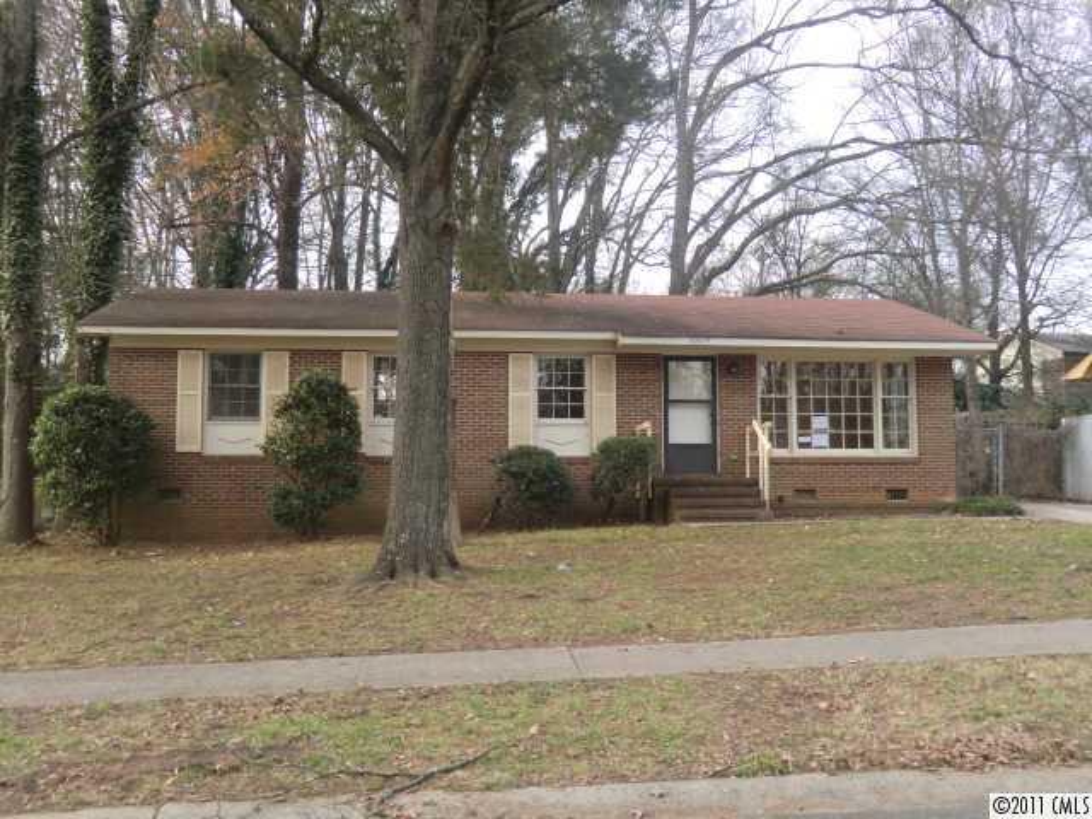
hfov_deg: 54.0
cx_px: 546
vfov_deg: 41.8
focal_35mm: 34
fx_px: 1073
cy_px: 410
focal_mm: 6.1
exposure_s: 1/60
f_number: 3.6
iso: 100
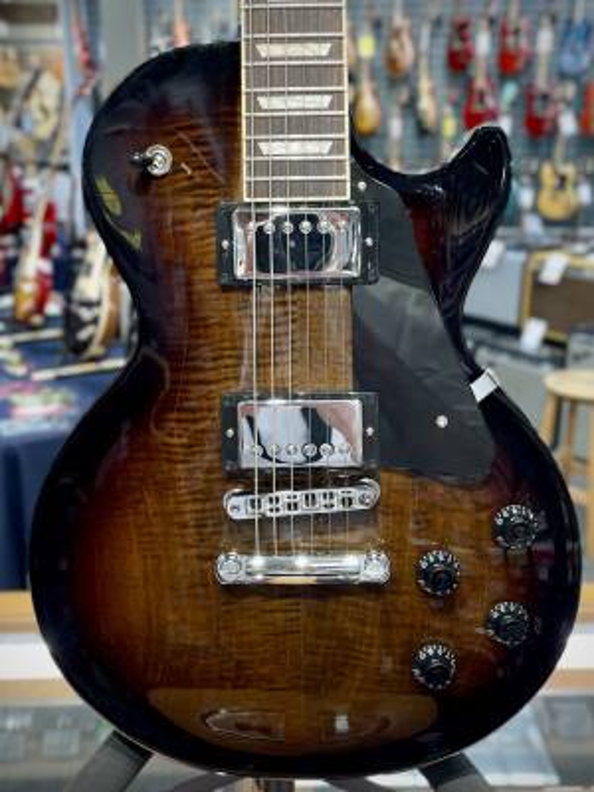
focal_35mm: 26
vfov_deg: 67.3
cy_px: 396
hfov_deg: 53.1
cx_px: 297
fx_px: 595
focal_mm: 4.2
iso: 80
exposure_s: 1/60
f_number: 1.6
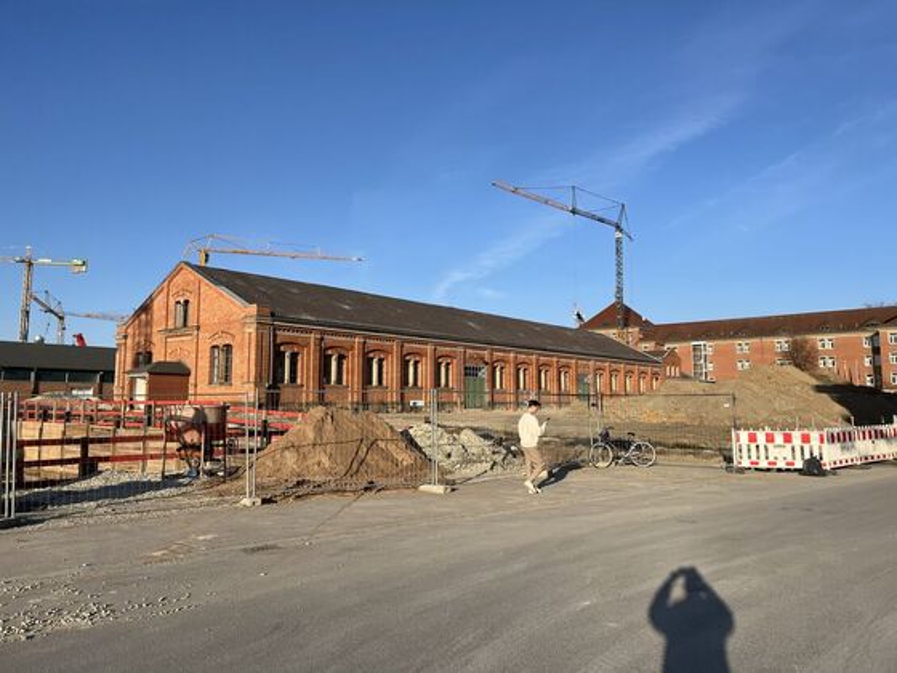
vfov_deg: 53.1
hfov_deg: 67.3
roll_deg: +1.6
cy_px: 336
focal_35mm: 26
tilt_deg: +5.5
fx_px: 674
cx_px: 448
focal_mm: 5.1
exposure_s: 1/3413
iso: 50
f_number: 1.6
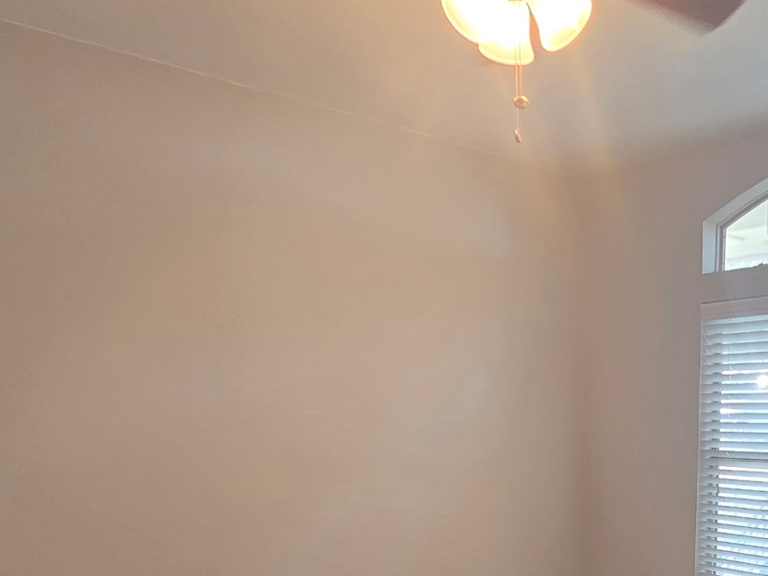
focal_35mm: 32
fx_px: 710
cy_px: 594
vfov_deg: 38.5
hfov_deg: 54.1
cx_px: 579
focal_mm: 2.2
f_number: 2.2
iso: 160
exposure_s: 1/60
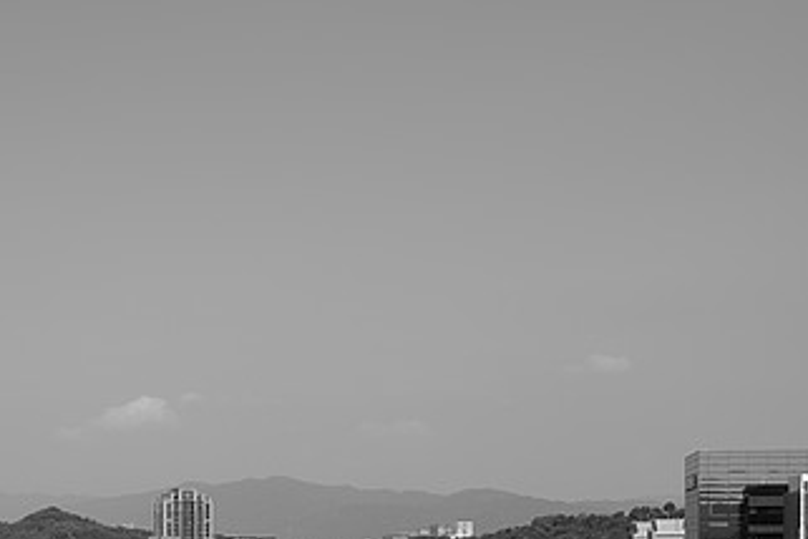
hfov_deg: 29.4
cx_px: 257
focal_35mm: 68
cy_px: 587
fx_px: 1526
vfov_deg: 19.2
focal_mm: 18.3
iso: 160
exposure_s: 1/5000
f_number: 2.8
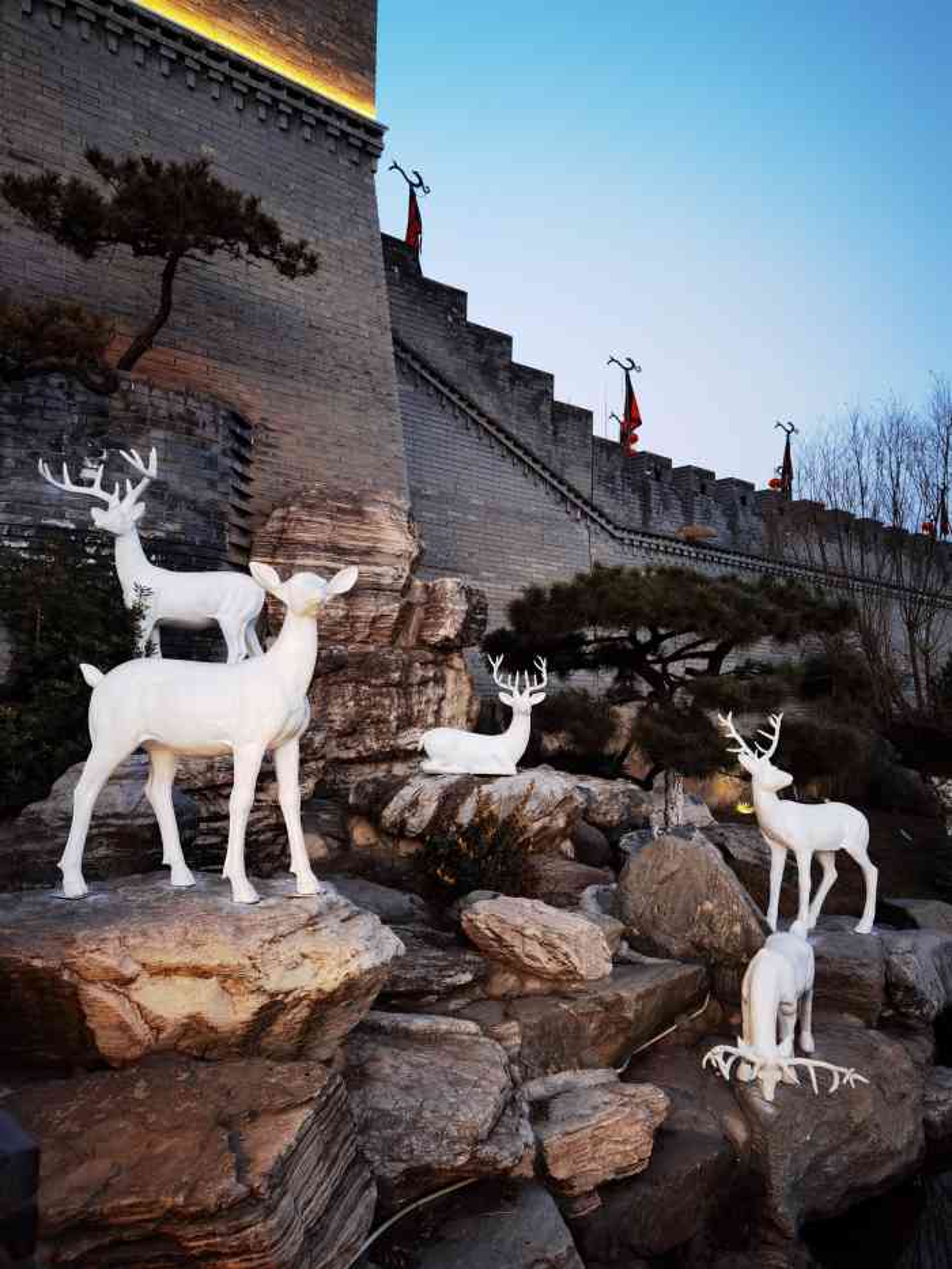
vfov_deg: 65.3
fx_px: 990
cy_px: 634
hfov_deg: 51.4
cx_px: 476
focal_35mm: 27
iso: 160
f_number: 1.9
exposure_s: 1/50
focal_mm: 6.71
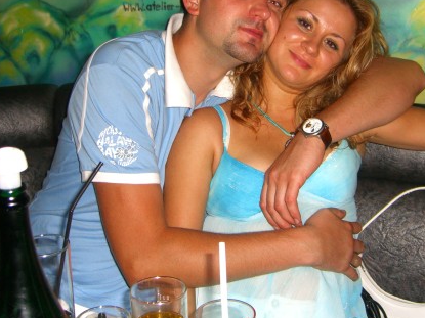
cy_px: 96
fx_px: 675
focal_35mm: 55
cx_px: 243
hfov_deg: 34.9
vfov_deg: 26.3
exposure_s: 1/60
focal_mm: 7.9
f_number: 2.8
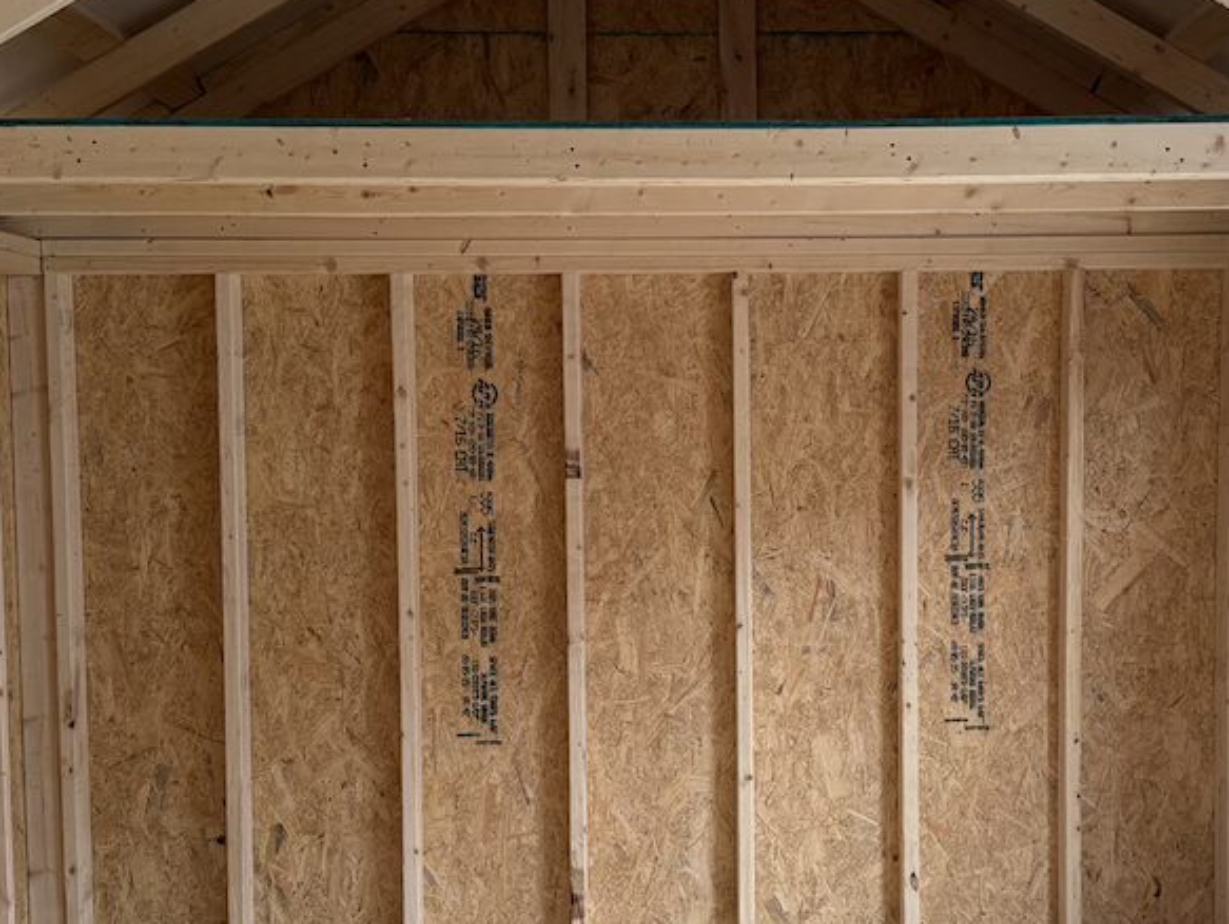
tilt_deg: -3.4
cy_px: 503
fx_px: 1670
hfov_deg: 40.3
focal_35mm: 47
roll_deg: -1.1
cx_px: 721
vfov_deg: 30.9
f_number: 1.78
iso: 160
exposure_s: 1/243
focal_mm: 6.76
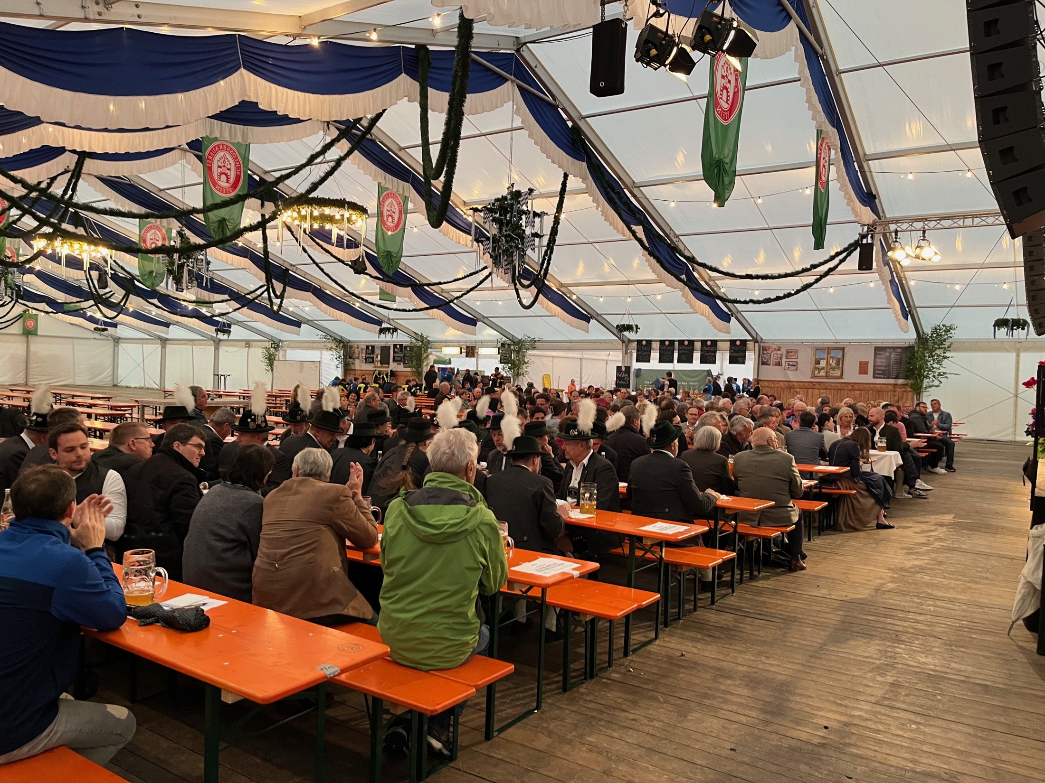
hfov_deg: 67.3
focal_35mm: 26
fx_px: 785
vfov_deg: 53.1
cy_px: 392
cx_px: 522
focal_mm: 5.1
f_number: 1.6
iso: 250
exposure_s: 1/50
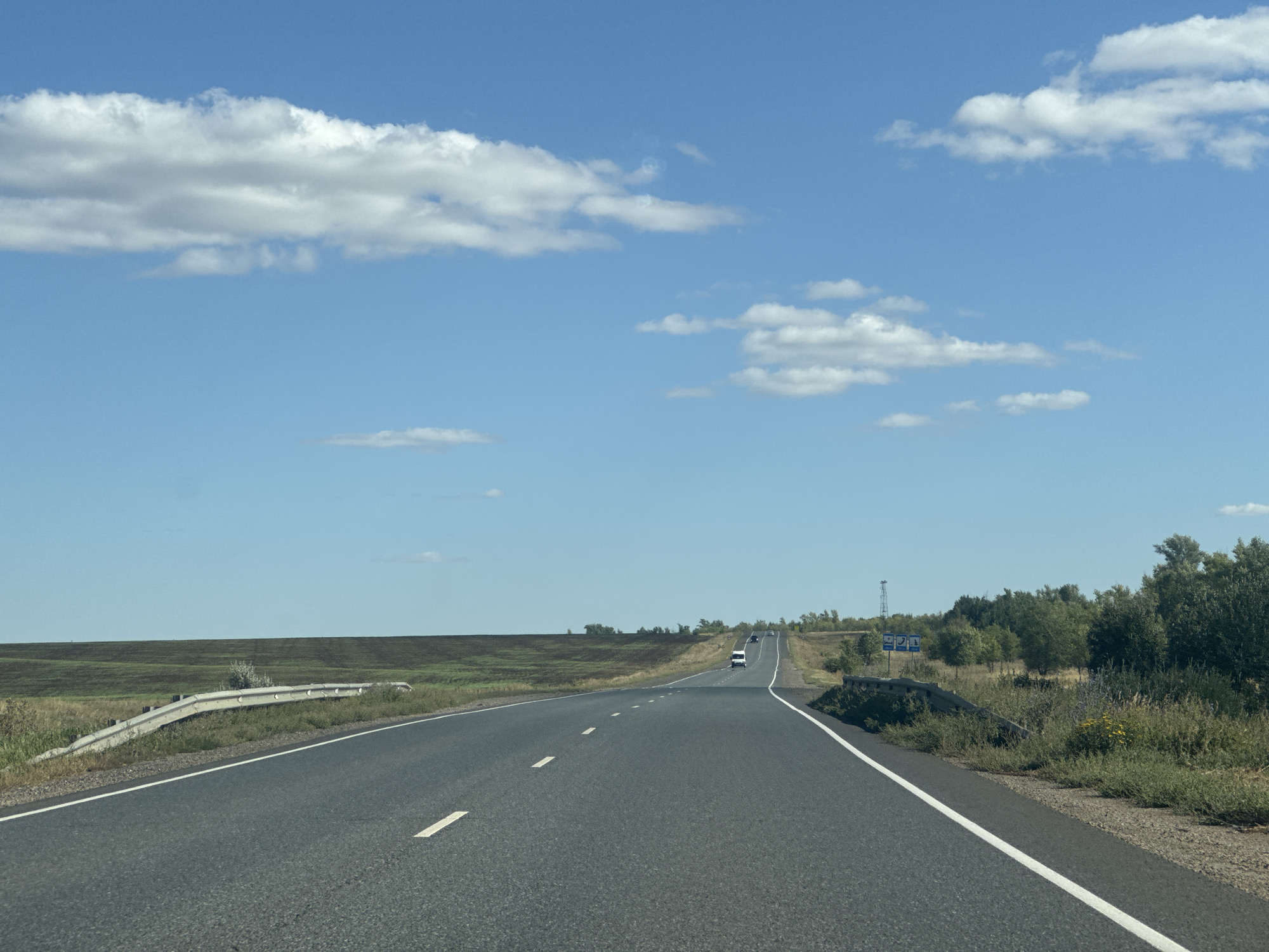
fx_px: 2823
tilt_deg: +4.3
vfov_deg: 19.1
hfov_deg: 25.3
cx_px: 634
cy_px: 476
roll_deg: +0.6
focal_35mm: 77
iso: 25
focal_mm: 9
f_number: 2.8
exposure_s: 1/786
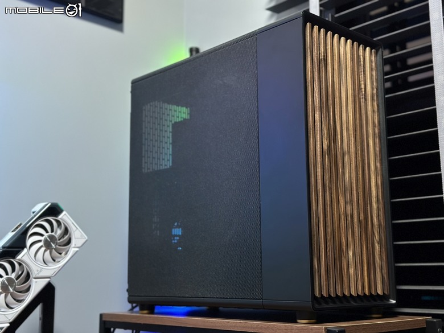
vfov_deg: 30.3
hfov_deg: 39.7
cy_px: 166
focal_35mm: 48
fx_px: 616
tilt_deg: +9.8
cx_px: 222
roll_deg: +0.4
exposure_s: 1/40
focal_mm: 6.86
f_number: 1.78
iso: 500
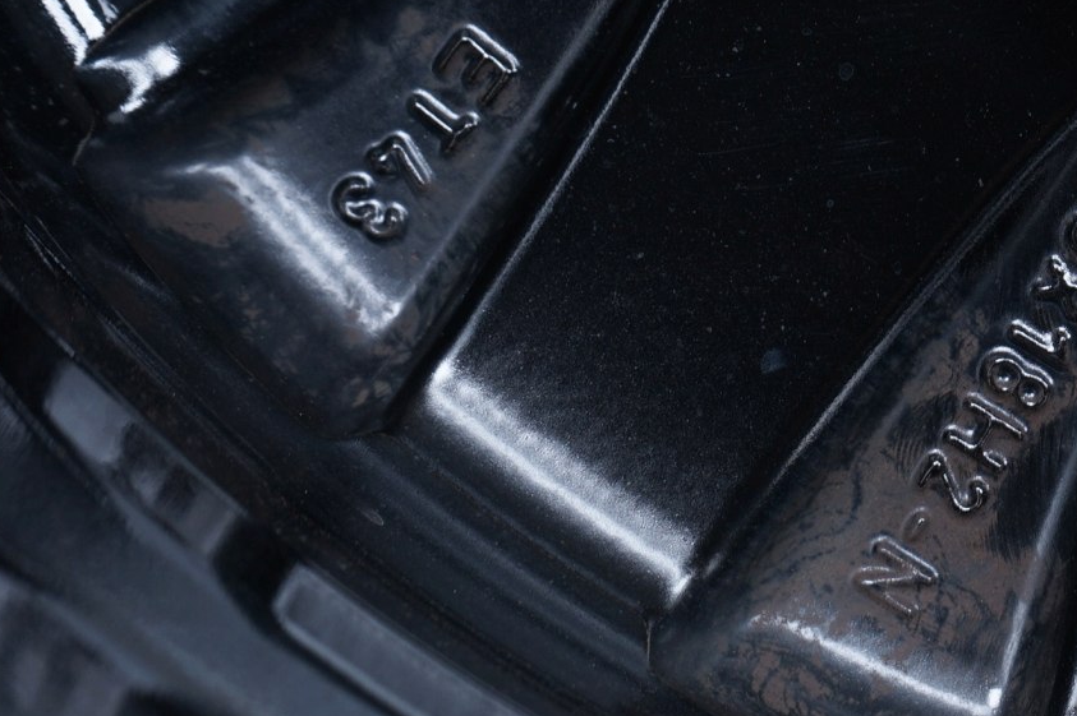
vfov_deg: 12.8
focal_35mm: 107
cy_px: 271
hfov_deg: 18.5
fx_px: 3199
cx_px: 1127
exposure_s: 1/100
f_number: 7.1
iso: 250
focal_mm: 47
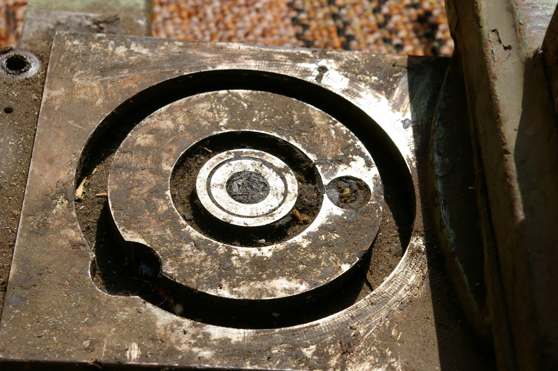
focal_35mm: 75
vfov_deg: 18.2
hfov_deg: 27.0
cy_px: 186
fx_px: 1162
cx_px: 279
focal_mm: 50
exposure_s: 1/500
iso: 400
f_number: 11
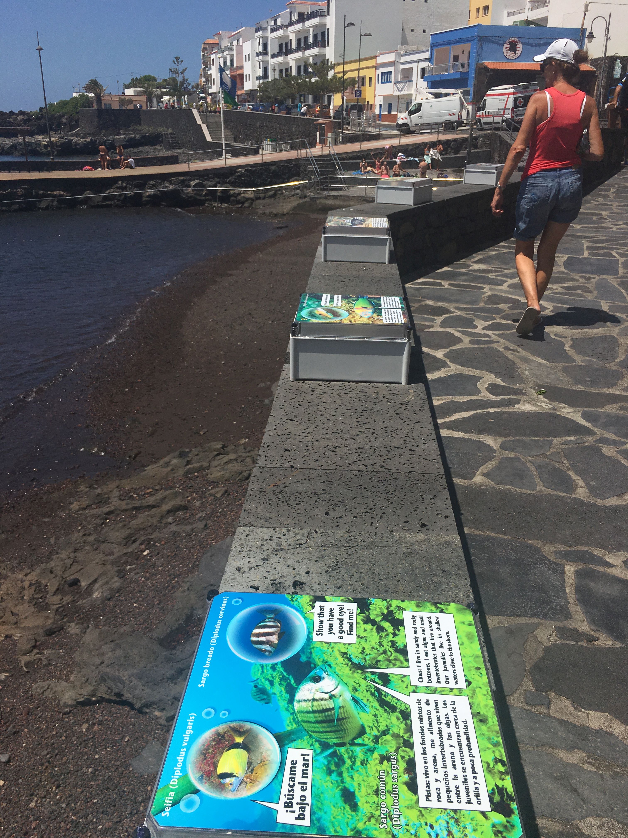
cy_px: 419
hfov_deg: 48.2
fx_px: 701
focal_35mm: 29
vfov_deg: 61.7
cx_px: 314
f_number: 2.2
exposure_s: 1/5495
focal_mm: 4.15
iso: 25
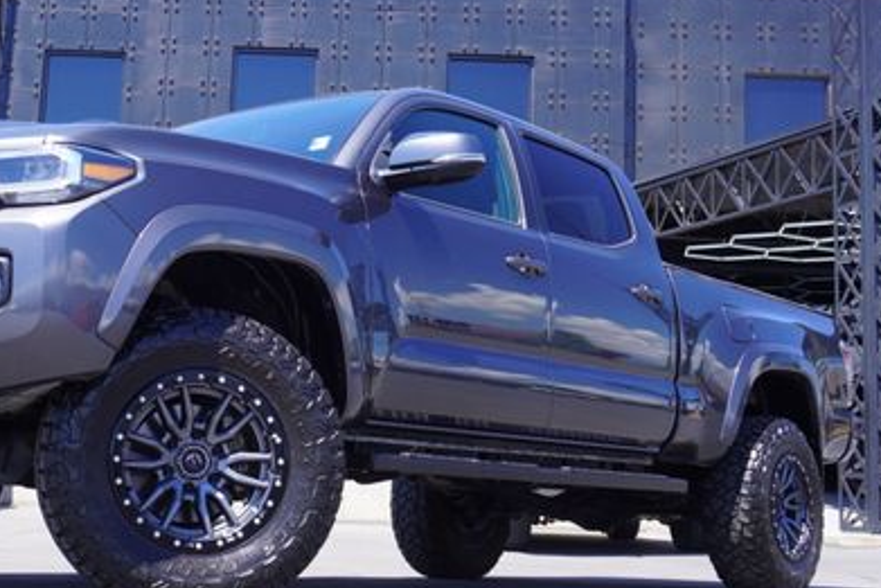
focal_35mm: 59
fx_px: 1444
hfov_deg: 33.5
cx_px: 266
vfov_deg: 23.0
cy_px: 243
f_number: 7.1
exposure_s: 1/100
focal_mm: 24
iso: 100
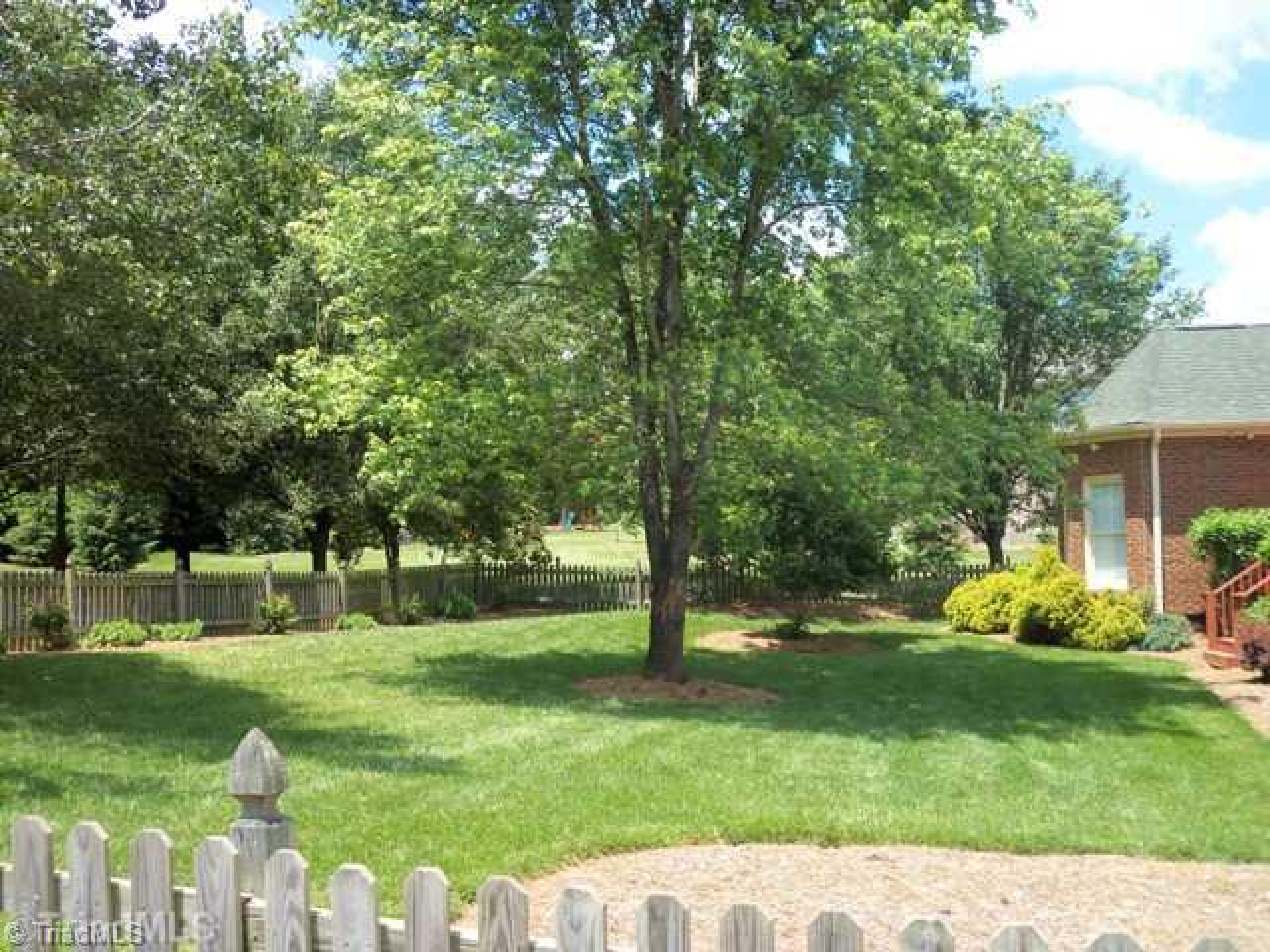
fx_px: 1247
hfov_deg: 54.0
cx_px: 635
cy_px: 476
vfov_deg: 41.8
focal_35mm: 34
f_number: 2.9
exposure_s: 1/400
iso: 80
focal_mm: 5.7
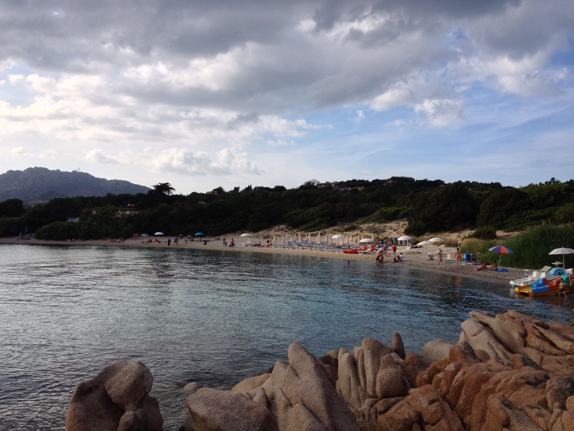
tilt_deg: -0.4
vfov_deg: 40.7
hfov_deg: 52.6
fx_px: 580
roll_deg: +0.2
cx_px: 287
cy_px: 216
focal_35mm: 35
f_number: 2.4
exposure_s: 1/1783
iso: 50
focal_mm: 4.28
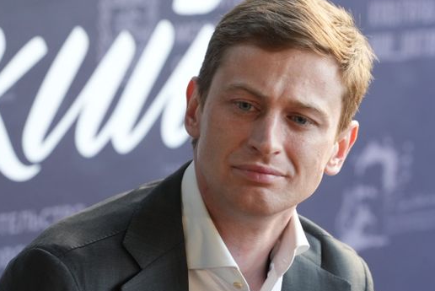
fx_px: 3265
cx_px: 217
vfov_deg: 5.1
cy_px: 129
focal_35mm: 270
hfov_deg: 7.6
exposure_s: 1/200
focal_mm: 200
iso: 3200
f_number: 5.6
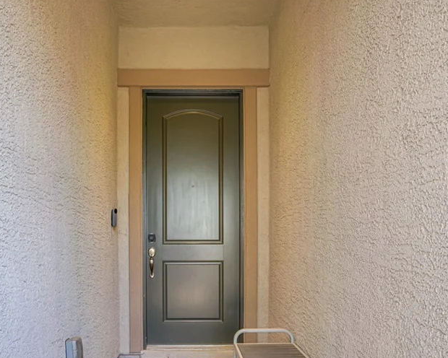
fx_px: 411
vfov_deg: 46.4
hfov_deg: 57.0
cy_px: 239
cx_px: 193
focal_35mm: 31
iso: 100
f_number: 7.1
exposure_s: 1/10
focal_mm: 20
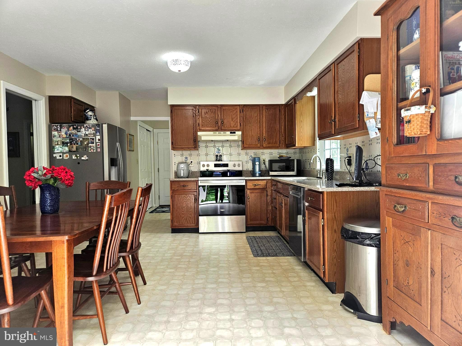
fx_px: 307
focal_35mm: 23
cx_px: 231
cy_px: 173
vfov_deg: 58.9
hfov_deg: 73.9
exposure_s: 1/120
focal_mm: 5.4
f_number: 1.8
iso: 80
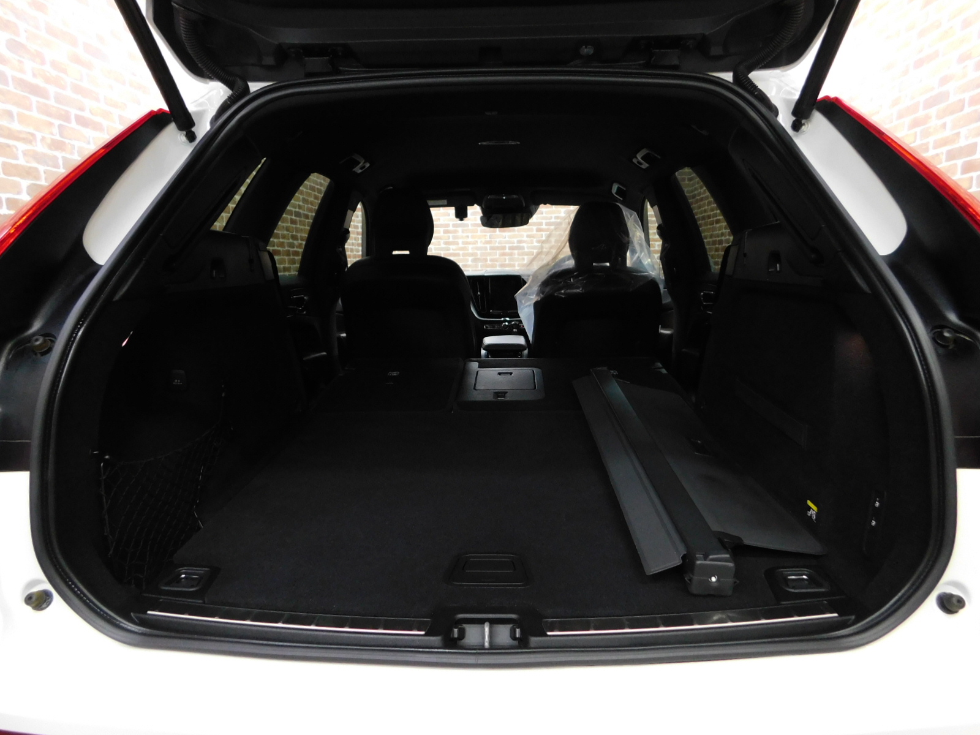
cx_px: 490
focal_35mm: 23
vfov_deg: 58.9
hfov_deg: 73.9
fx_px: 651
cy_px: 368
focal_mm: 4
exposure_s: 1/30
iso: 400
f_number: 3
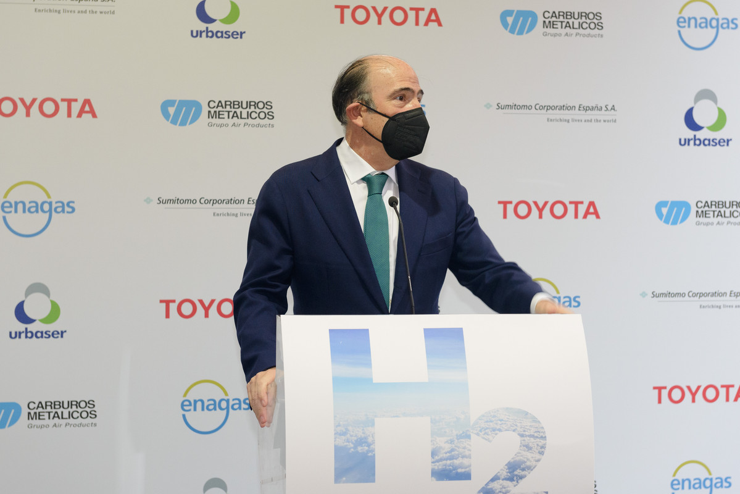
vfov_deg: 19.5
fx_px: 1439
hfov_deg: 28.8
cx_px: 370
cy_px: 247
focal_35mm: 70
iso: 1800
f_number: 5.6
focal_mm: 70
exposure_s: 1/100
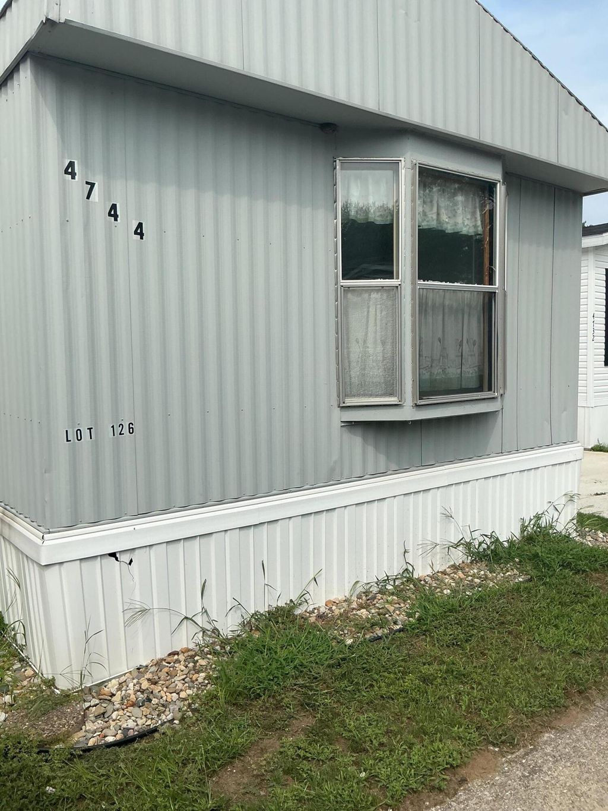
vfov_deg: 61.7
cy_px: 406
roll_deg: +0.4
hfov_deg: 48.2
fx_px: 679
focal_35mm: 29
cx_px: 304
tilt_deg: -3.7
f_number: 1.8
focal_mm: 3
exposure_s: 1/2320
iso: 25
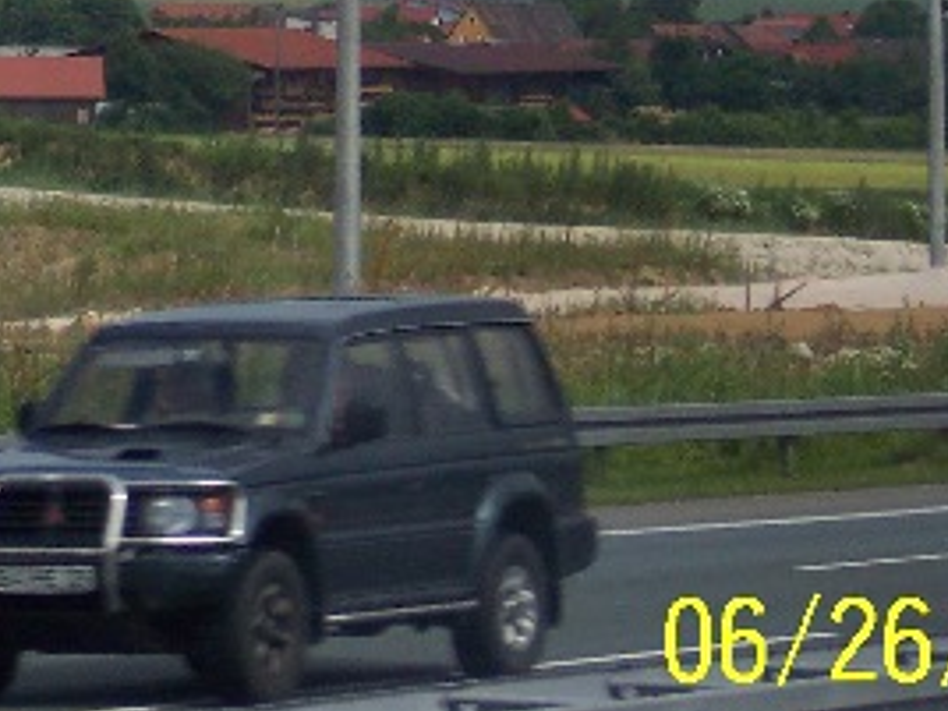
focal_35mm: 340
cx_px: -64
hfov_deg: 5.8
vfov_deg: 4.4
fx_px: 9311
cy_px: -156
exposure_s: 1/500
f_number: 4.8
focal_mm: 24
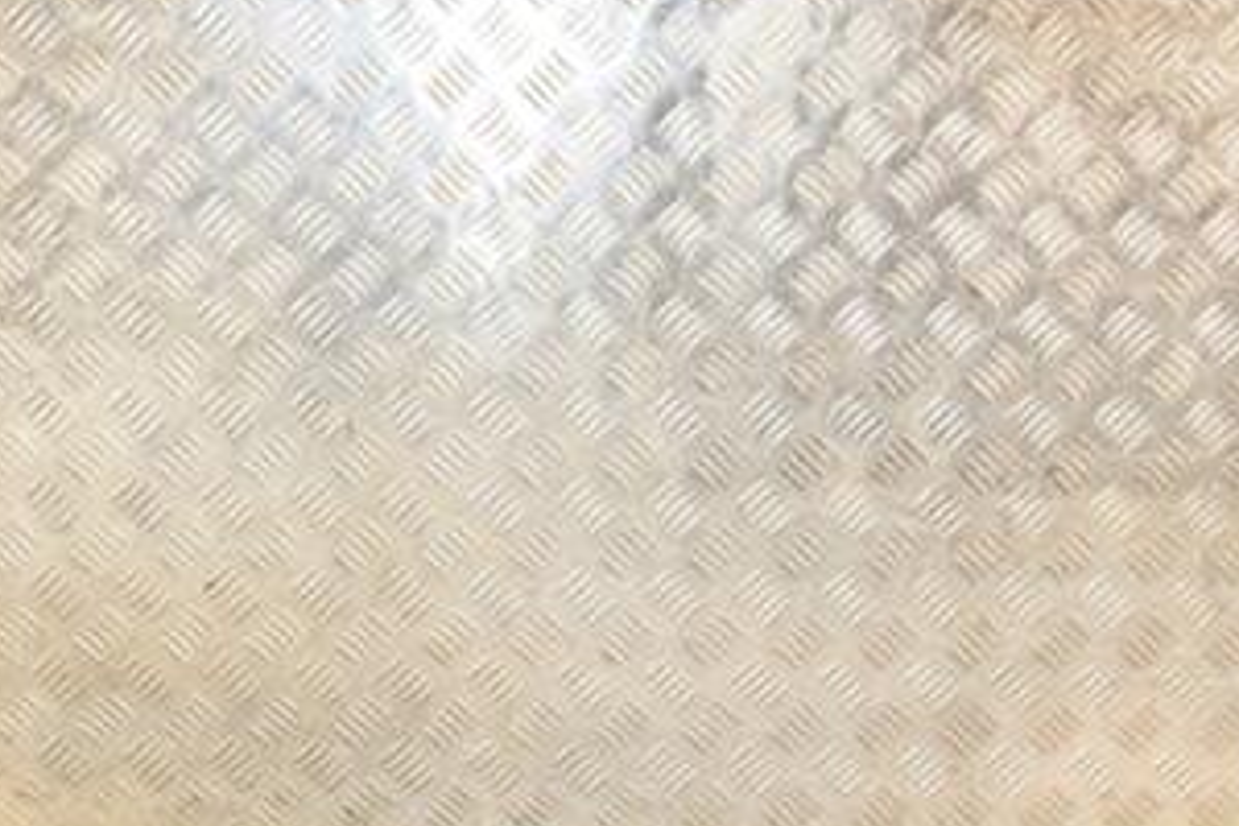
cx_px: 479
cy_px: 632
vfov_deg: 21.4
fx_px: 2168
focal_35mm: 63
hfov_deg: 31.8
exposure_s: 1/160
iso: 800
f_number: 5
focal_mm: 21
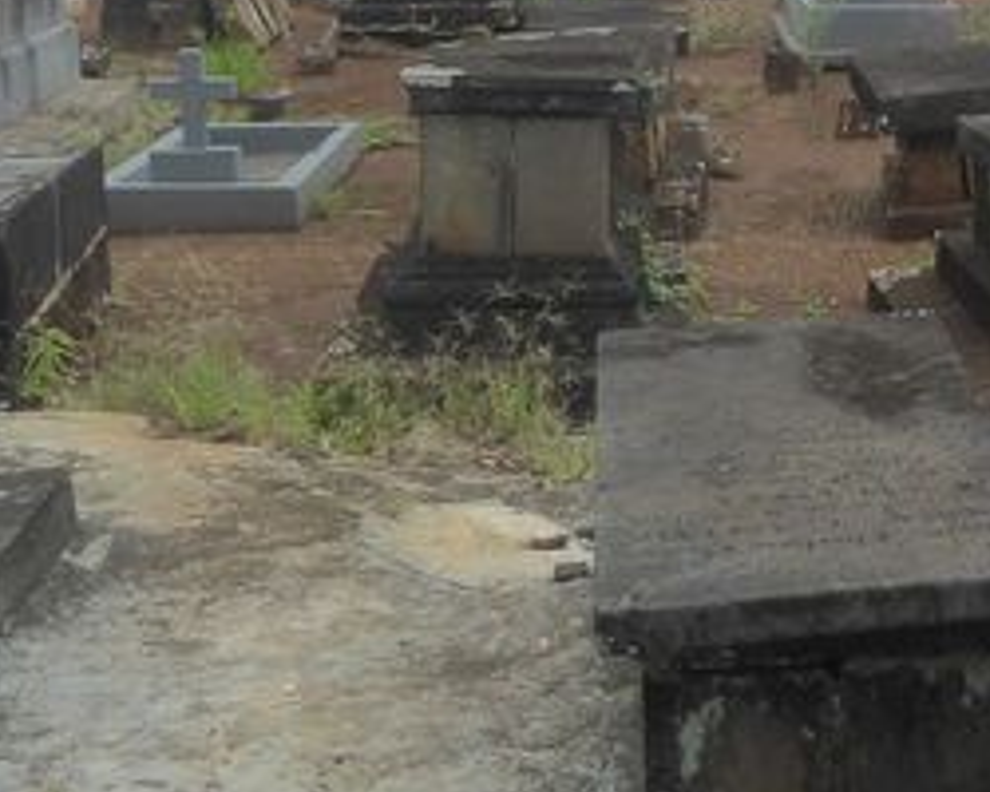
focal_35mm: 78
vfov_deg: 19.4
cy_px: 115
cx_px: 1125
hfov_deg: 22.8
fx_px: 2285
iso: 160
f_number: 3.3
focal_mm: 4.3
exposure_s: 1/640
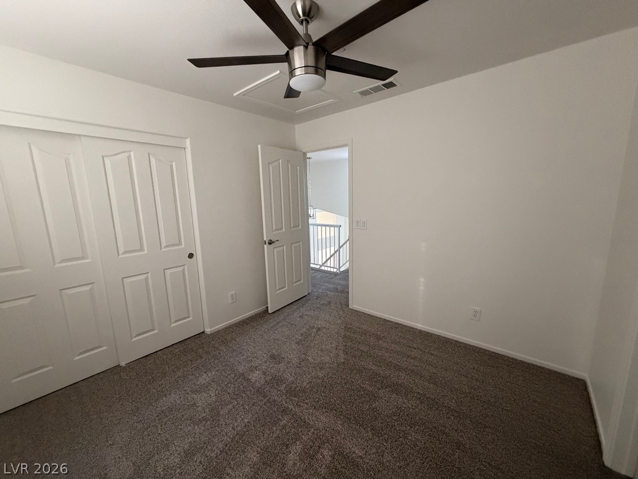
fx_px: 258
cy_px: 240
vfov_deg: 85.7
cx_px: 319
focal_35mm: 14
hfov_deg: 102.1
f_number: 2.2
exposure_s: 1/60
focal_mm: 2.22
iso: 640
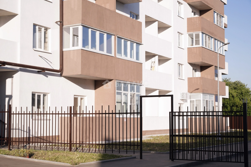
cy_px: 84
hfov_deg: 32.4
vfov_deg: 21.9
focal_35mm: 62
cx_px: 126
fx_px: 432
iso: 100
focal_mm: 61.9
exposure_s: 1/160
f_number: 9
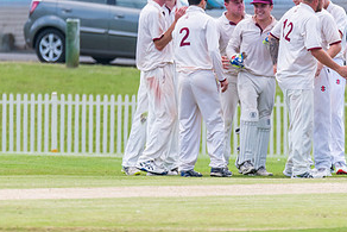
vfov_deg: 1.3
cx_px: 301
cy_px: 77
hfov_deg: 1.9
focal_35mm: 1070
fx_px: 10318
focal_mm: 400
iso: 640
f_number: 6.3
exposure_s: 1/1600
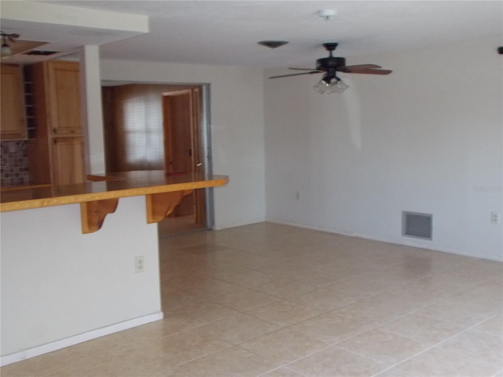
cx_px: 252
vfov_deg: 36.8
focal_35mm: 39
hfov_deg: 47.9
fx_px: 567
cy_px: 188
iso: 320
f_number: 3.9
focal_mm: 6.9
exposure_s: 1/30
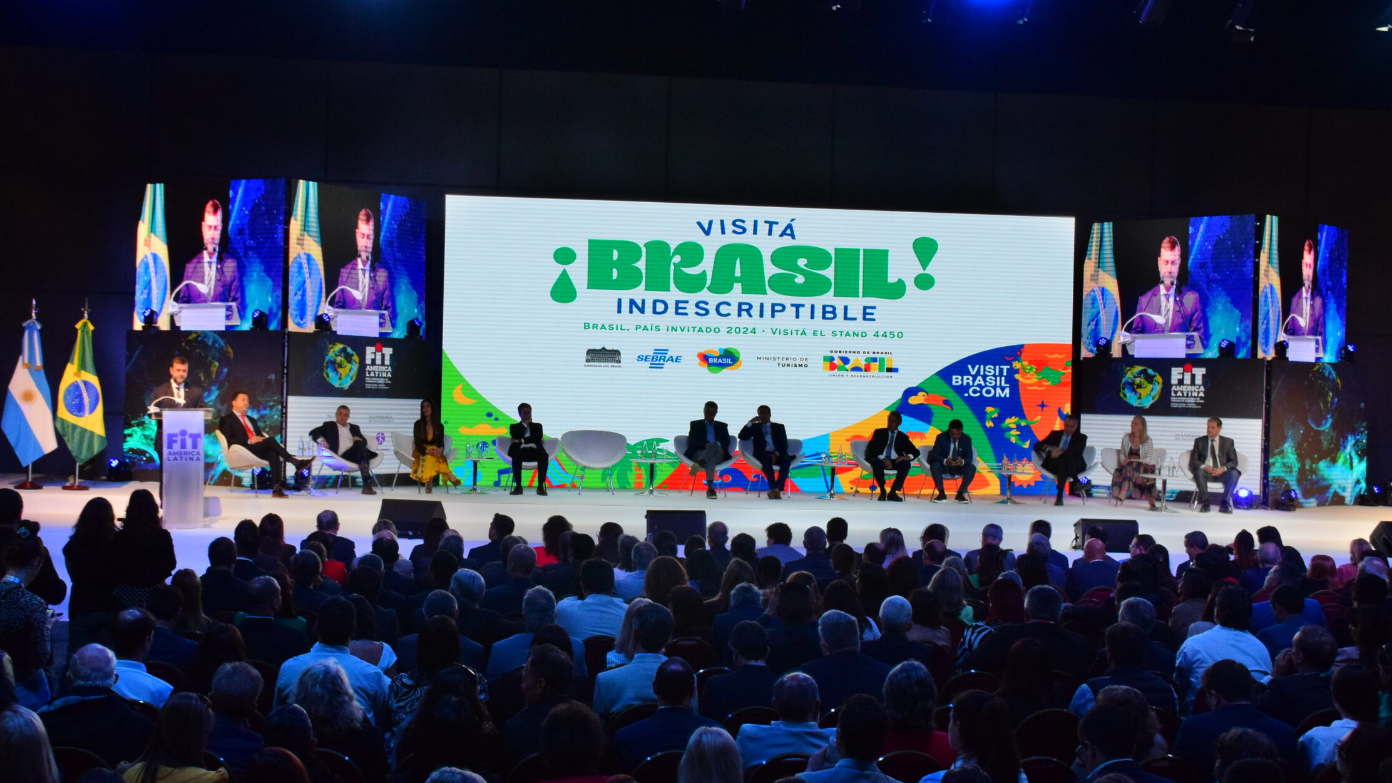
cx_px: 615
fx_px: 1536
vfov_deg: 28.6
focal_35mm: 42
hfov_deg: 48.7
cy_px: 426
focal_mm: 23
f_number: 7.1
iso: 3200
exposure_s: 1/500
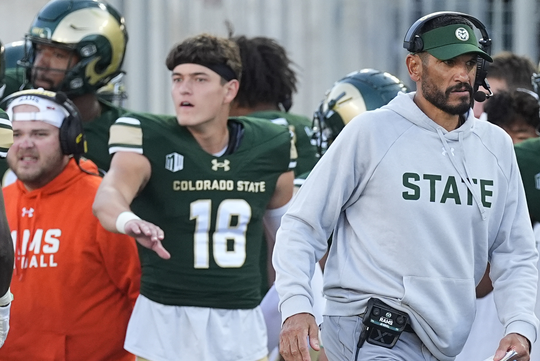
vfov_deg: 0.7
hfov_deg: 1.1
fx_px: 28749
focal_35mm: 1915
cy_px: 282
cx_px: 303
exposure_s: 1/1600
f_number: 4
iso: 1600
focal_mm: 600
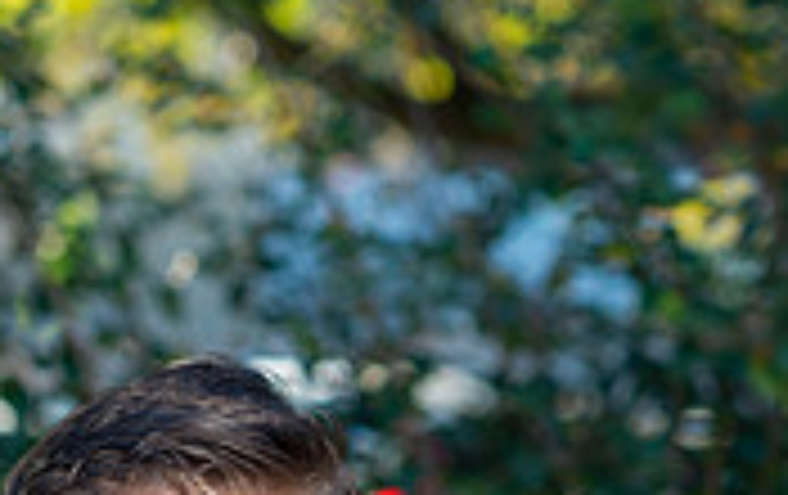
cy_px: 986
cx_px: 223
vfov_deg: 5.8
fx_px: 4775
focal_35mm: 222
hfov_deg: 9.4
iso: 200
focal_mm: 85
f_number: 4
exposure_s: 1/200
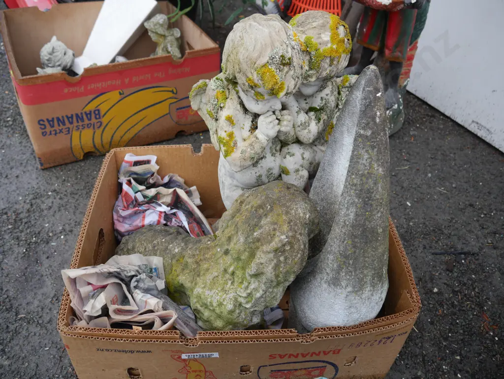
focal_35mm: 28
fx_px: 408
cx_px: 252
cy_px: 190
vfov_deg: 49.8
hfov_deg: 63.4
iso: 200
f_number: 4
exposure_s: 1/160
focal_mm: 14
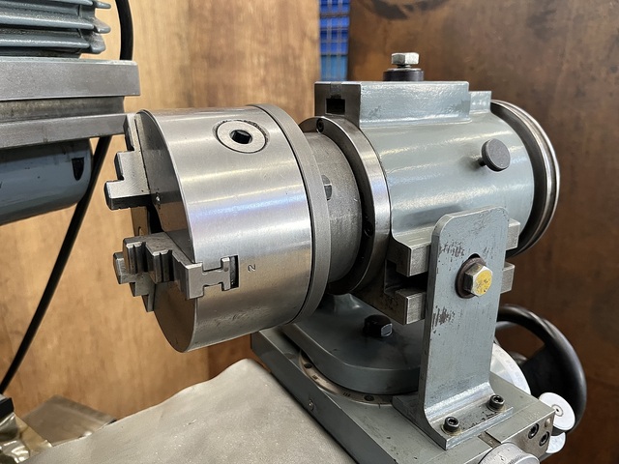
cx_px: 310
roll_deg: -0.7
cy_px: 232
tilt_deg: -19.2
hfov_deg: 67.3
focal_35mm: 26
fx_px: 465
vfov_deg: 53.1
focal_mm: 5.1
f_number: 1.6
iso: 125
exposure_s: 1/93
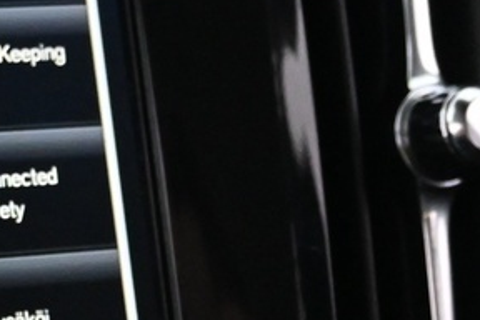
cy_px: 212
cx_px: -258
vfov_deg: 8.1
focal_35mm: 169
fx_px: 2253
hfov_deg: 11.6
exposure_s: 1/30
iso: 3600
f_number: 3.8
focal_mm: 20
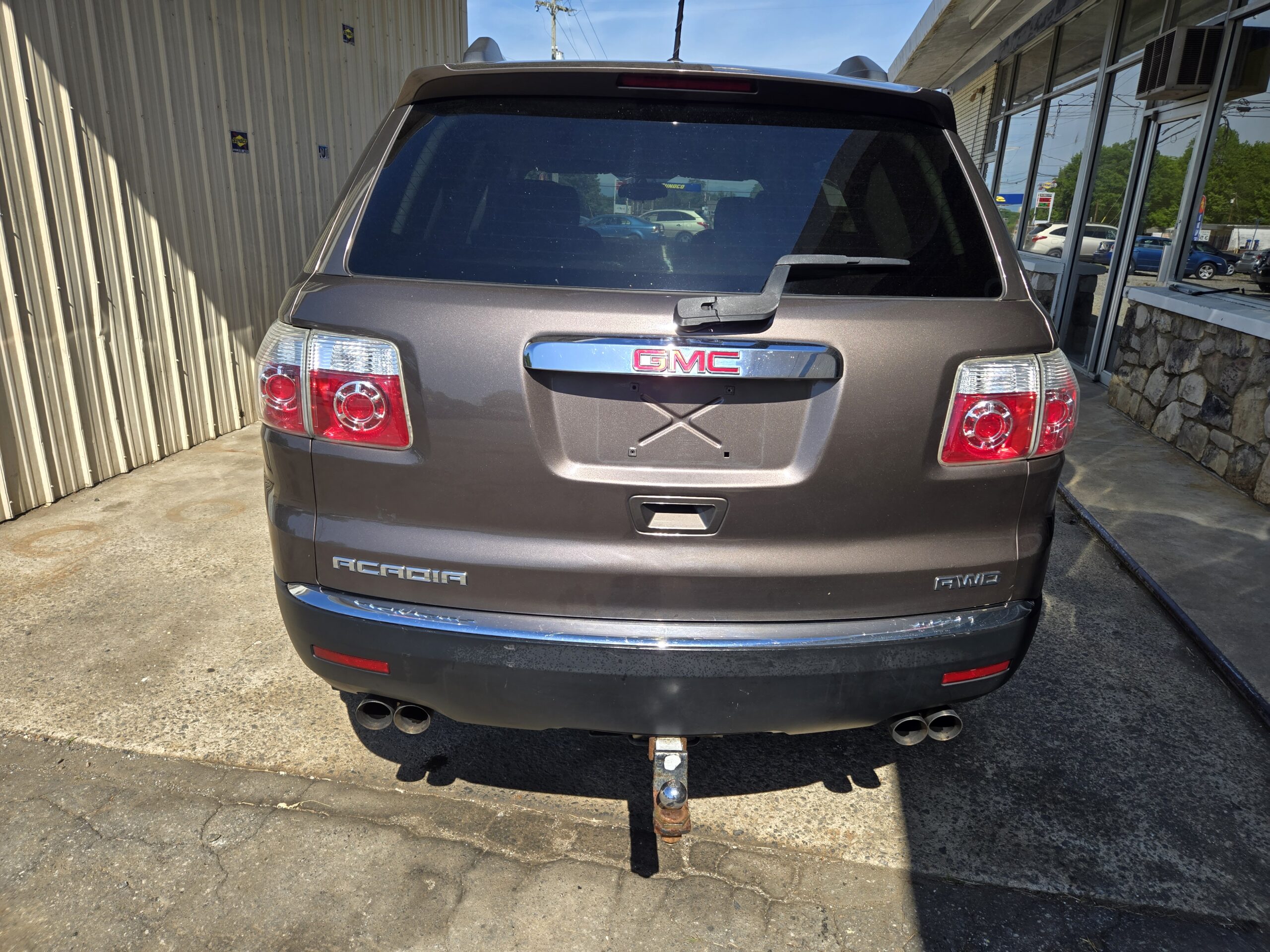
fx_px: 844
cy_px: 476
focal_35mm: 23
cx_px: 635
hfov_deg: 73.9
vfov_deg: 58.9
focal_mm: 5.4
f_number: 1.8
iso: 25
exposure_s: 1/1189
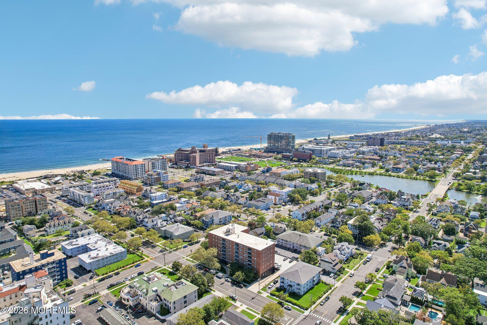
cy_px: 162
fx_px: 298
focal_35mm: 22
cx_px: 244
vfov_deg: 57.2
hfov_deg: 78.6
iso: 100
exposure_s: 1/2000
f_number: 2.8
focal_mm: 8.4
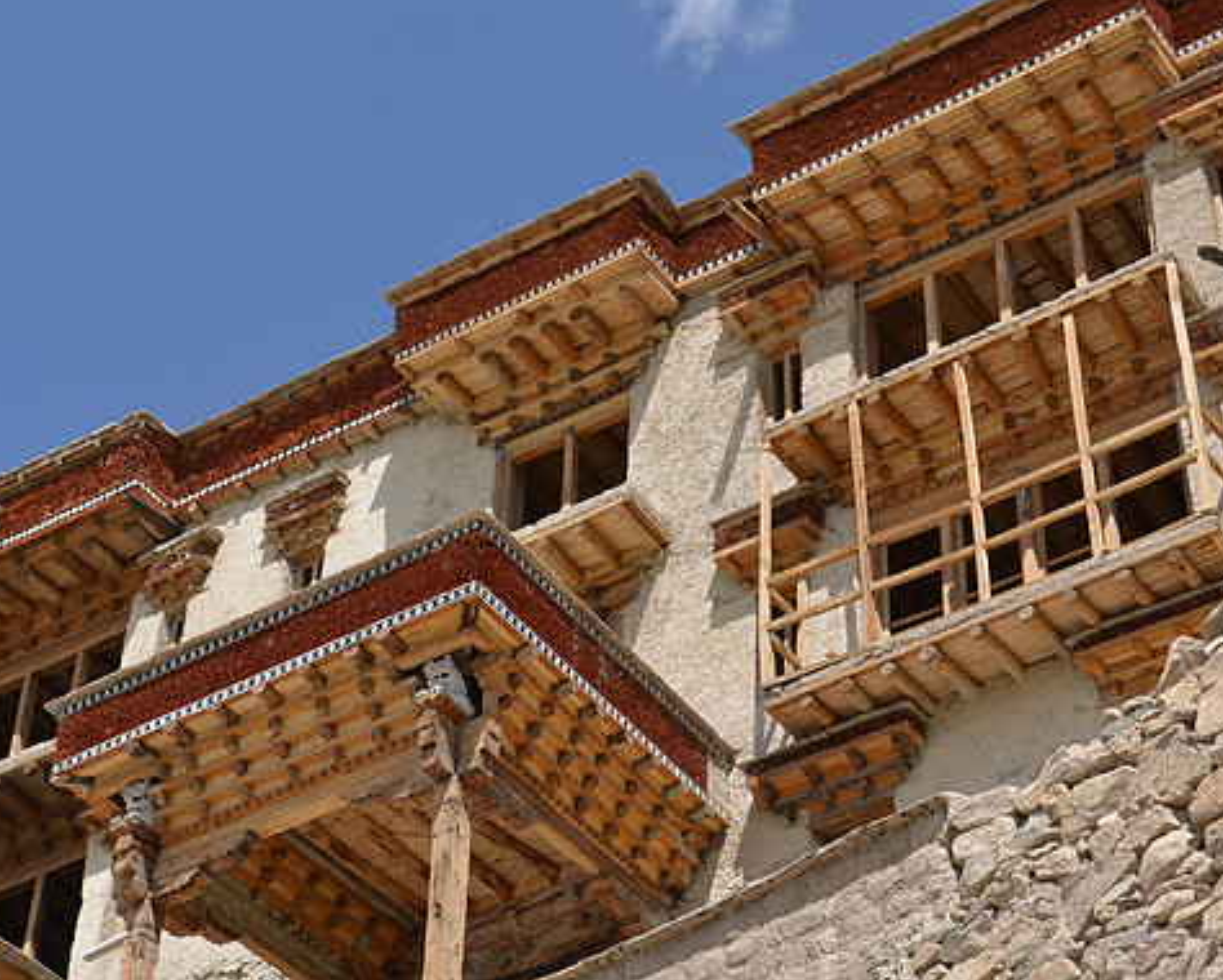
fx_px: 2862
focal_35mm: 79
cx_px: 666
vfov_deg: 19.4
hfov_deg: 24.1
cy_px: 487
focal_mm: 46
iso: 100
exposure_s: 1/250
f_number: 8
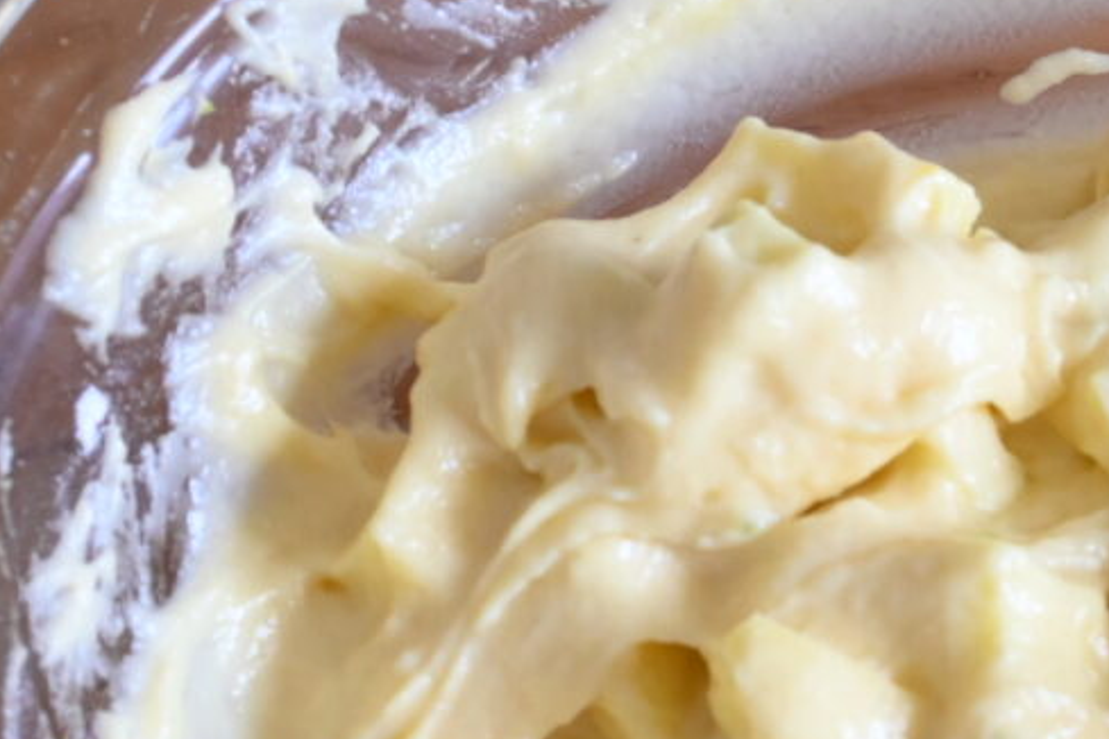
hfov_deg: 17.7
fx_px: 3481
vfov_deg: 12.0
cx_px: 1120
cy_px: 744
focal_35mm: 113
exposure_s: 1/60
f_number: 6.3
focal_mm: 24
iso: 800
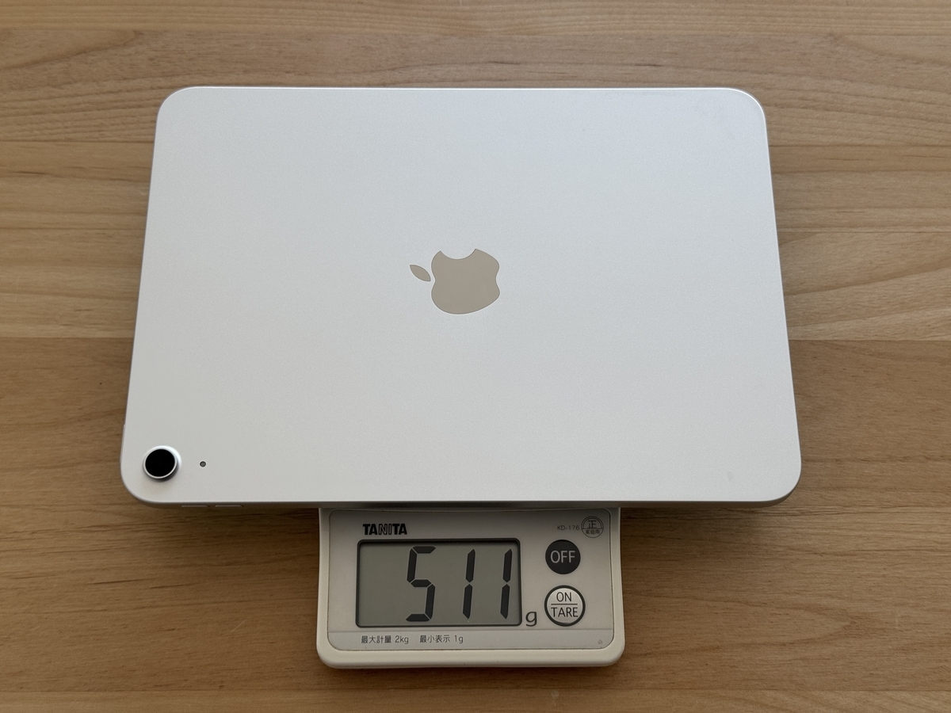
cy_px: 356
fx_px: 1319
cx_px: 476
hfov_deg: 39.7
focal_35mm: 48
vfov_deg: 30.3
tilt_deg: -66.4
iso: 50
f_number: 1.78
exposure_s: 1/121
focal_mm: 6.76
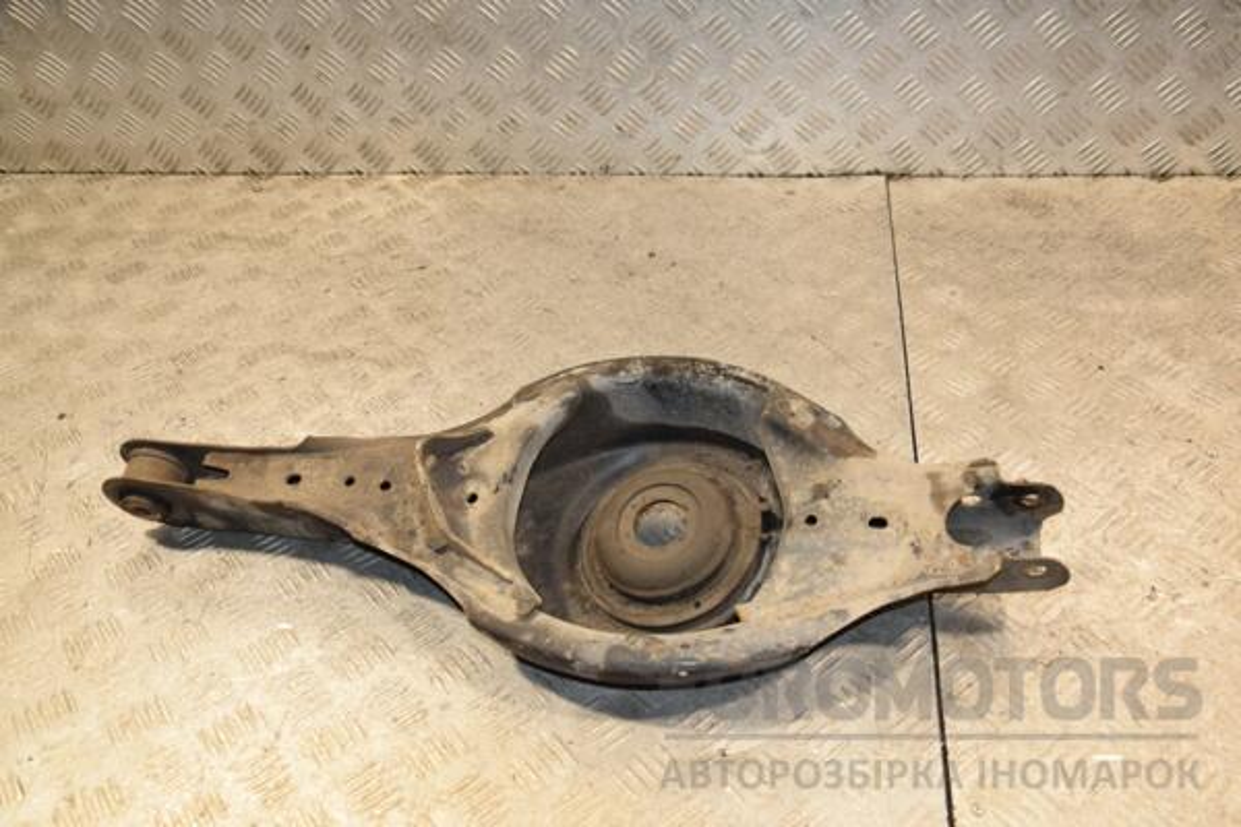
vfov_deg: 40.0
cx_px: 620
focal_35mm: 33
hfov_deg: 57.2
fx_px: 1137
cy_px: 414
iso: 800
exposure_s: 1/200
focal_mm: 22
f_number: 5
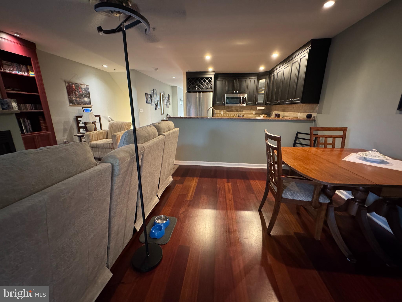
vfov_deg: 85.7
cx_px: 201
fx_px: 163
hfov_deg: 102.1
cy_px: 151
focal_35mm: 14
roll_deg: +0.0
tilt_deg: -14.7
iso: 1000
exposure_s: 1/40
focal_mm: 2.22
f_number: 2.2
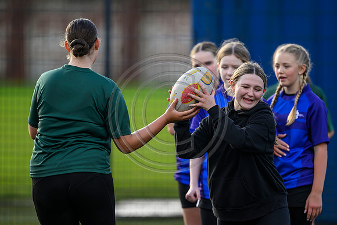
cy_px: 112
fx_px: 3745
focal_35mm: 400
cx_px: 168
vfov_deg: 3.4
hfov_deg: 5.2
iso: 500
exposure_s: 1/1600
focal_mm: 400
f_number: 3.2
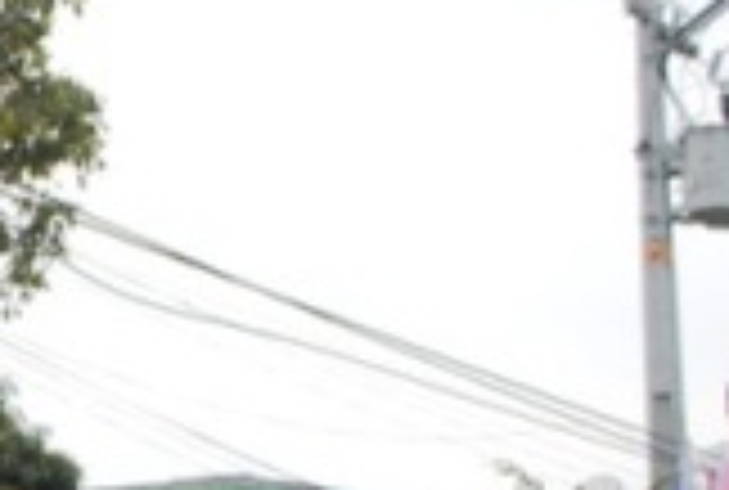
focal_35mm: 130
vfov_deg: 10.6
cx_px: -464
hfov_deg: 14.4
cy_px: 371
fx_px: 2640
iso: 800
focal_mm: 22
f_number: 4
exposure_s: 1/320
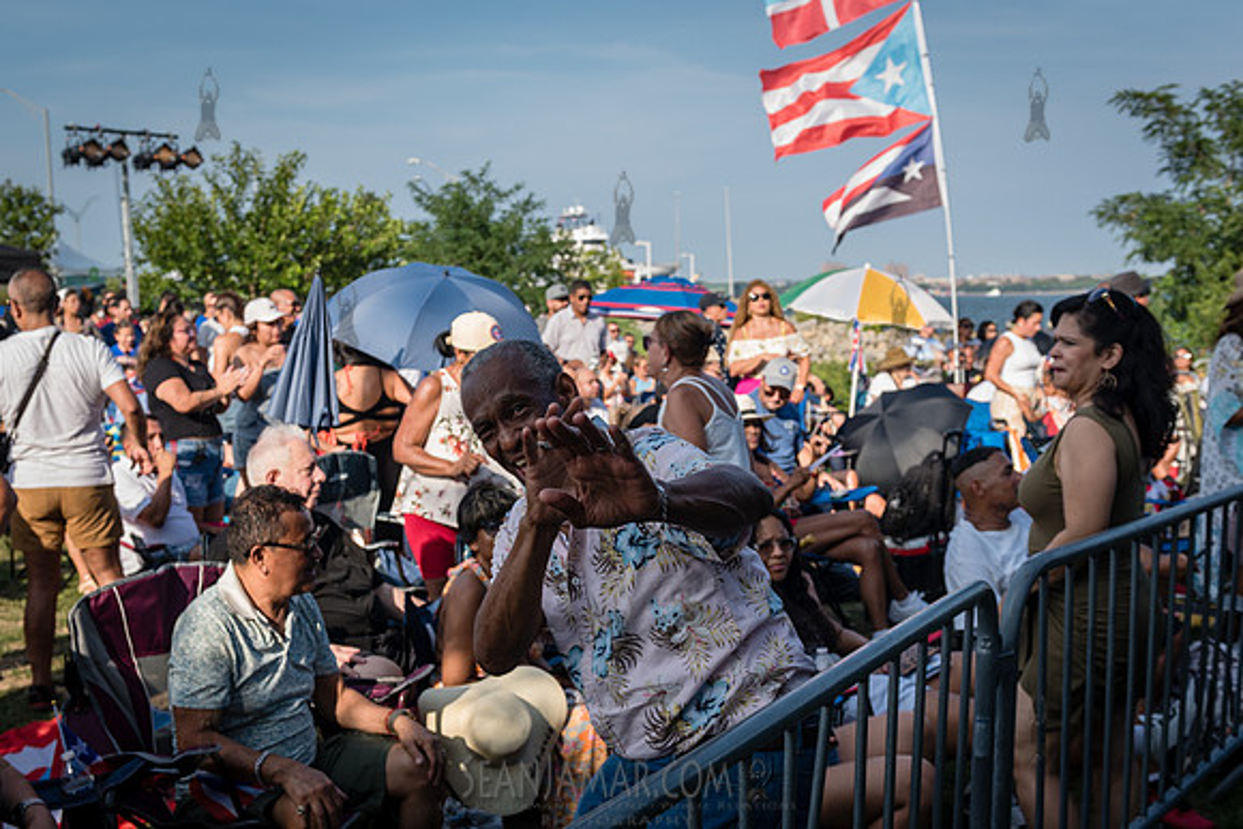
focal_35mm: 41
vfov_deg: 32.4
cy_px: 467
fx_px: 1424
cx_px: 545
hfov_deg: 47.1
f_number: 5
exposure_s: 1/640
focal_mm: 35
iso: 250
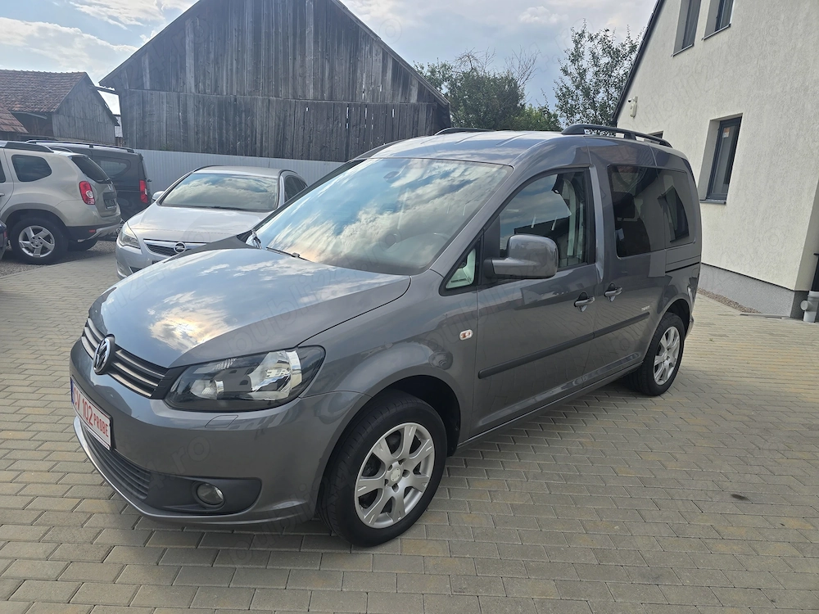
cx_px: 410
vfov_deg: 58.9
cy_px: 307
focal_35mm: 23
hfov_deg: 73.9
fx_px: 544
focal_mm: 6.3
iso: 12
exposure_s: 1/852
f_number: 1.7
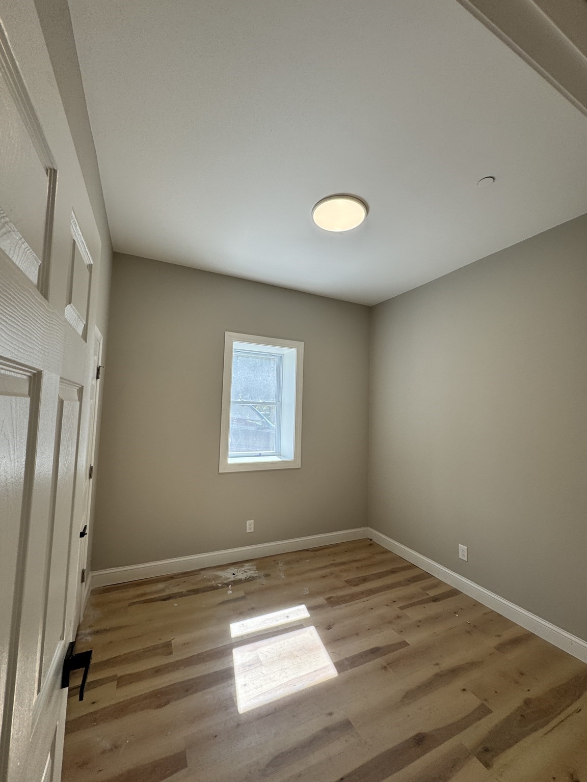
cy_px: 391
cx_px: 294
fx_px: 317
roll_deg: -1.7
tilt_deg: +4.3
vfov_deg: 102.1
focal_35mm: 14
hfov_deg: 85.7
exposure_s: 1/131
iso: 40
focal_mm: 2.22
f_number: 2.2
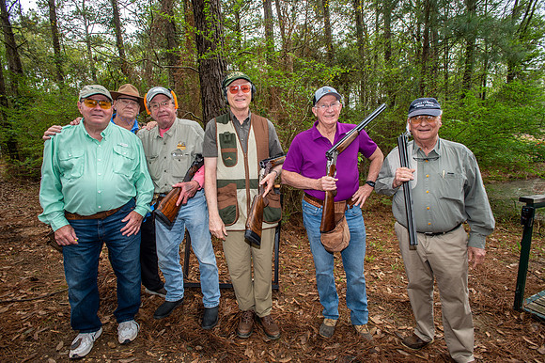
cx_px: 272
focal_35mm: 17
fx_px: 257
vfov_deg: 70.4
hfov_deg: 93.3
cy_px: 182
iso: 400
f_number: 6.3
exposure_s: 1/160
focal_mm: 17
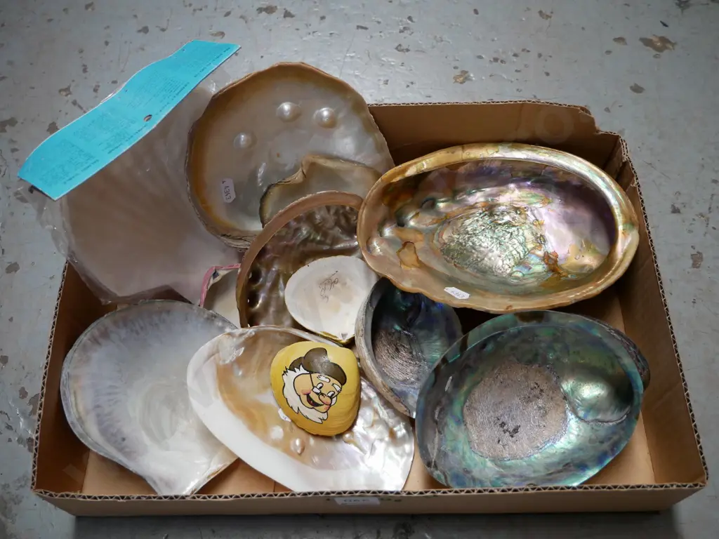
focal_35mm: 36
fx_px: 748
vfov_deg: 39.7
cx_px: 360
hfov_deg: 51.4
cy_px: 270
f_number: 3.9
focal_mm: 18
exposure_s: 1/60
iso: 1250
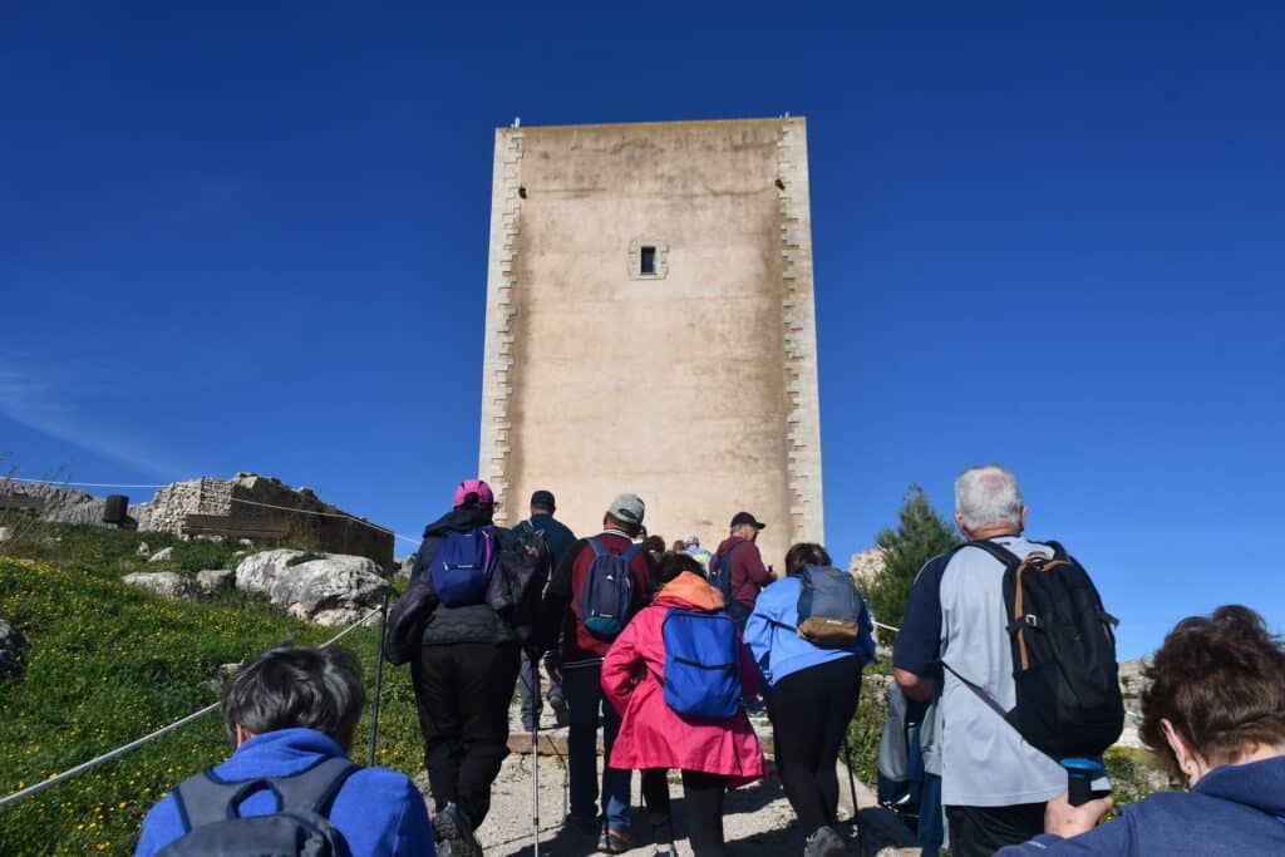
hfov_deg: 57.2
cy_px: 428
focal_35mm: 33
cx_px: 642
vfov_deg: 40.0
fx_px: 1178
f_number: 10
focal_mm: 22
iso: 100
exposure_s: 1/400
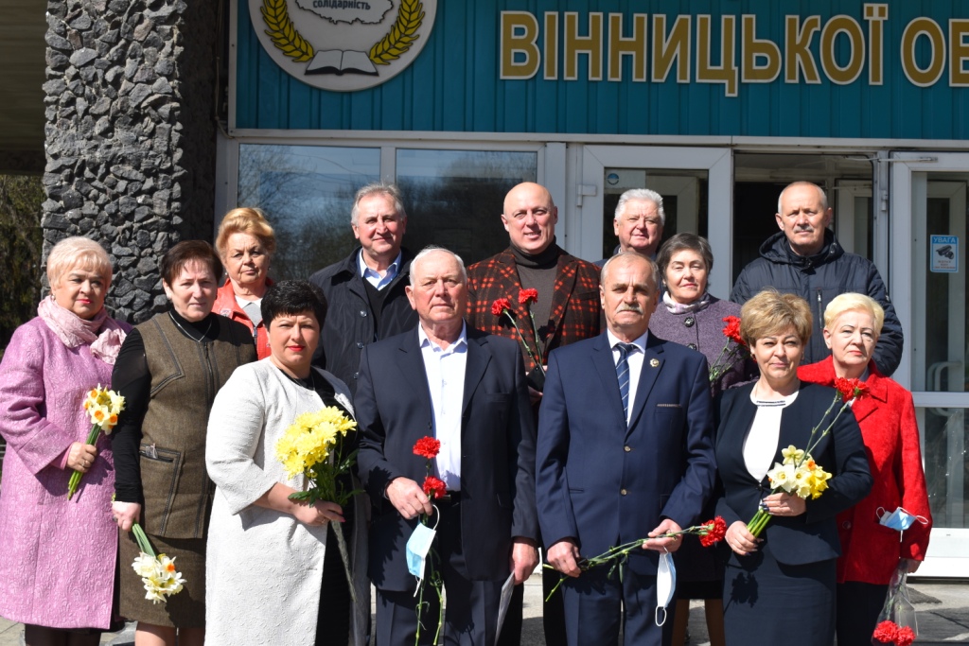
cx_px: 484
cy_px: 323
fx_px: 1615
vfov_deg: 22.6
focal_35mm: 60
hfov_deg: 33.4
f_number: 9
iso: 100
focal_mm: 40
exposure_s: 1/320
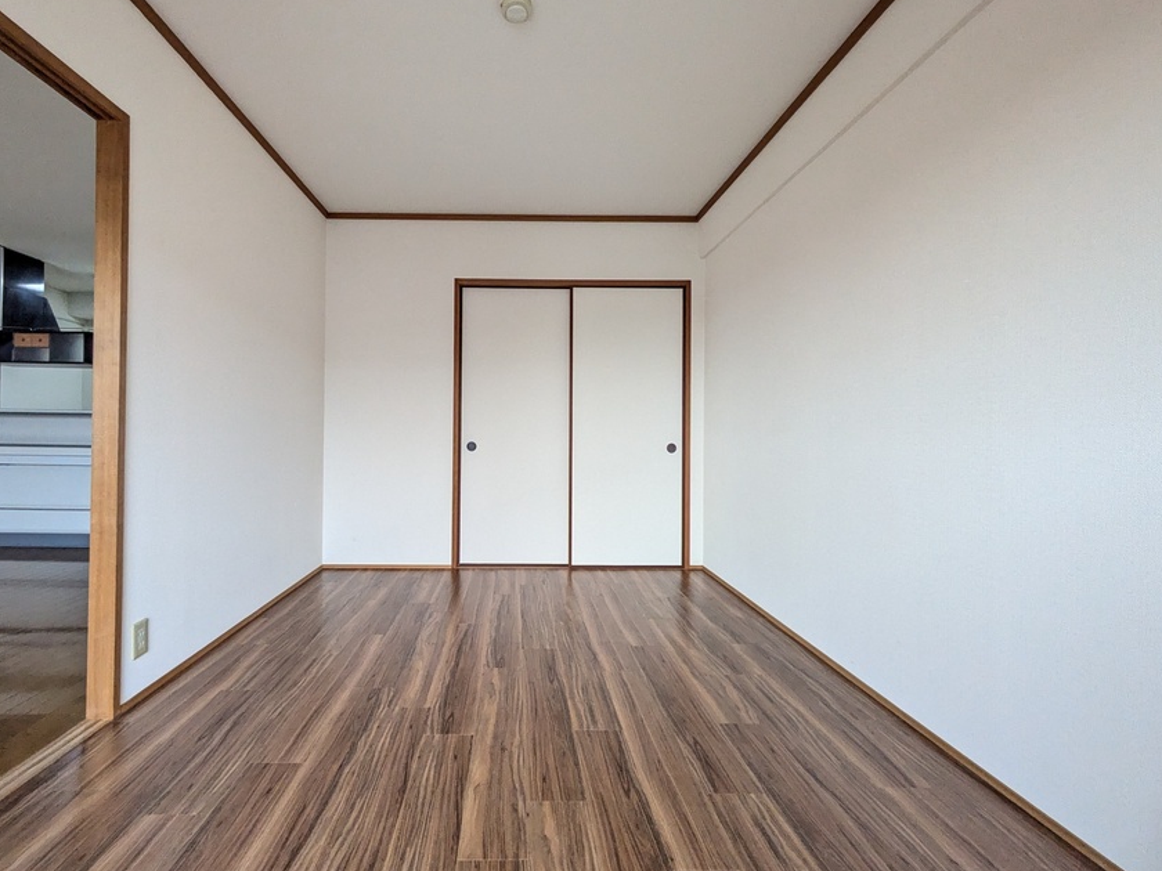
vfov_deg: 78.1
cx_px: 517
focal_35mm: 16
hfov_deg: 94.1
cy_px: 422
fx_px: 537
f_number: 2.2
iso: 466
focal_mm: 1.83
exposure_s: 1/60
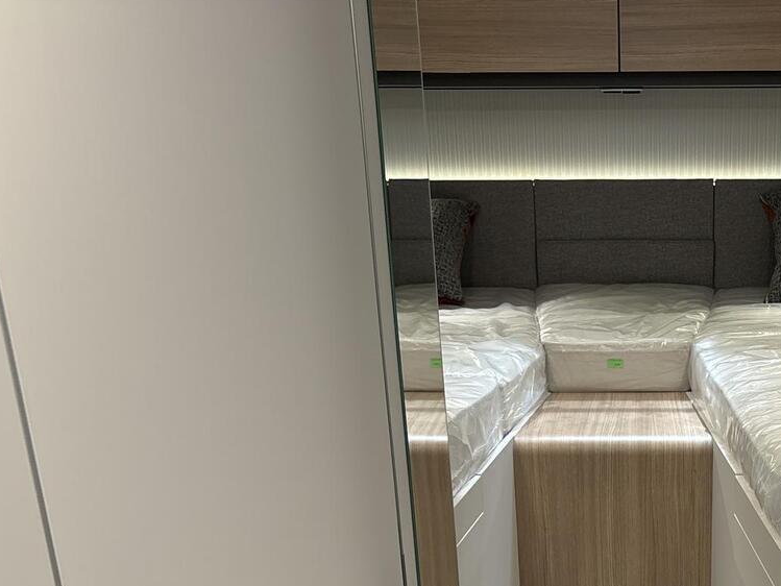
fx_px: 1128
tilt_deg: -19.7
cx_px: 645
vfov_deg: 27.8
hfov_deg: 36.6
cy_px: 556
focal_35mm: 50
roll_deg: +0.0
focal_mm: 5.96
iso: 125
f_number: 1.6
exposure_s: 1/66
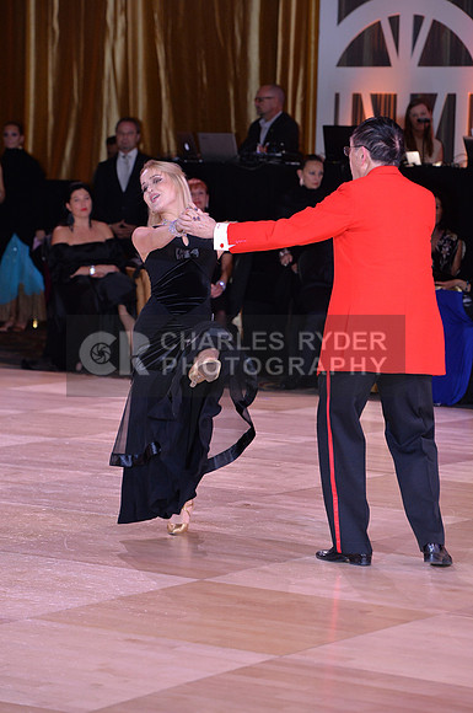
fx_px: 2668
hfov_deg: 10.1
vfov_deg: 15.2
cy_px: 356
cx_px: 236
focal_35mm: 135
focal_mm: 135
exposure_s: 1/250
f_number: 6.3
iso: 1600
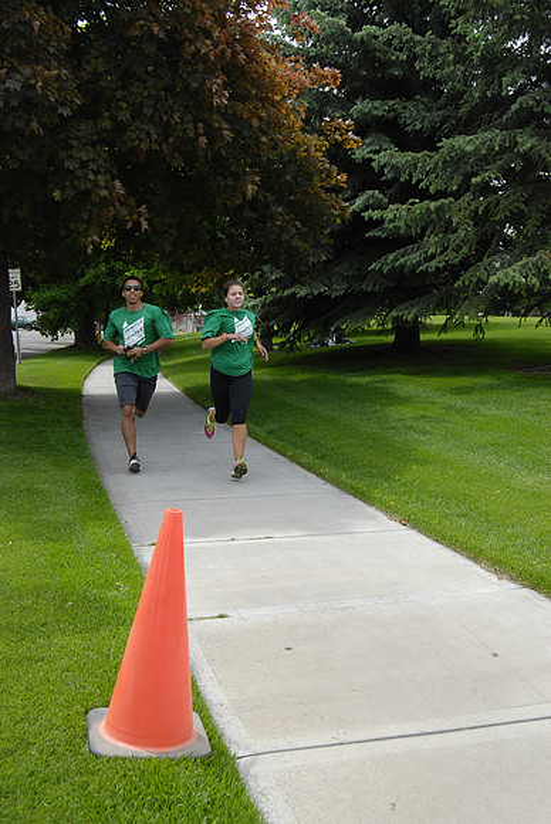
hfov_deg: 34.3
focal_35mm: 39
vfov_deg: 49.5
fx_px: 893
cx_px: 276
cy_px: 412
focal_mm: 26
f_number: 8
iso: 400
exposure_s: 1/640
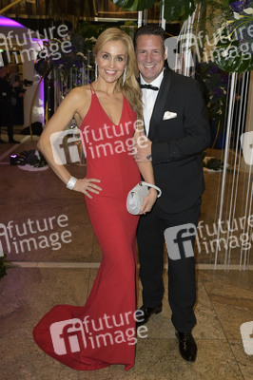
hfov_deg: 35.0
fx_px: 401
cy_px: 190
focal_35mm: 38
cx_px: 126
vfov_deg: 50.7
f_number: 5.6
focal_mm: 38
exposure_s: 1/100
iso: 2500
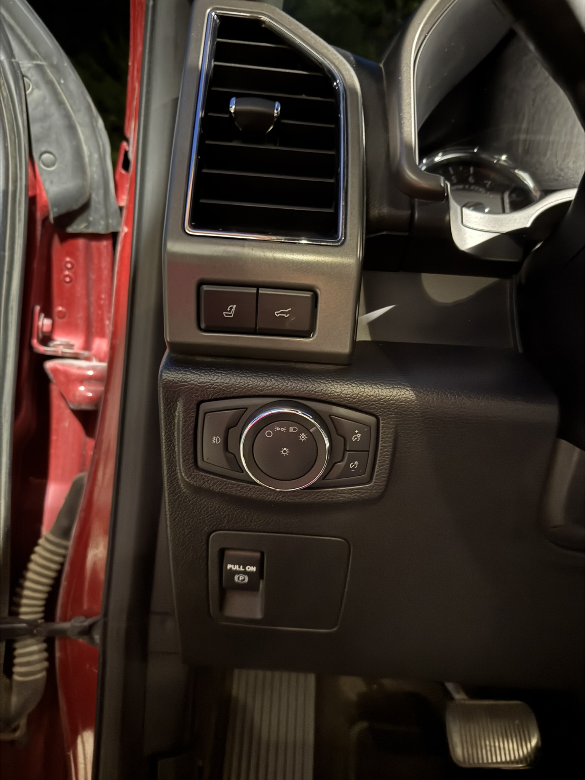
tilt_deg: -6.3
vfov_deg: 71.6
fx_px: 541
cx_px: 292
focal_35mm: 24
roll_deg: -2.4
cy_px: 390
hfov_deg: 56.8
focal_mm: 6.76
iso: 4000
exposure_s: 1/2
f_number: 1.78
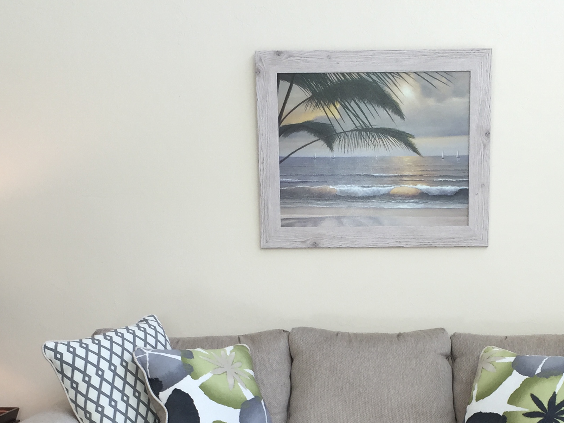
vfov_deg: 23.9
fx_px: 961
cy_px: 409
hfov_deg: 32.5
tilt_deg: -8.9
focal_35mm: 59
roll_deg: -1.1
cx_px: 368
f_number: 2.2
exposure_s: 1/60
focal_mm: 4.15
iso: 40
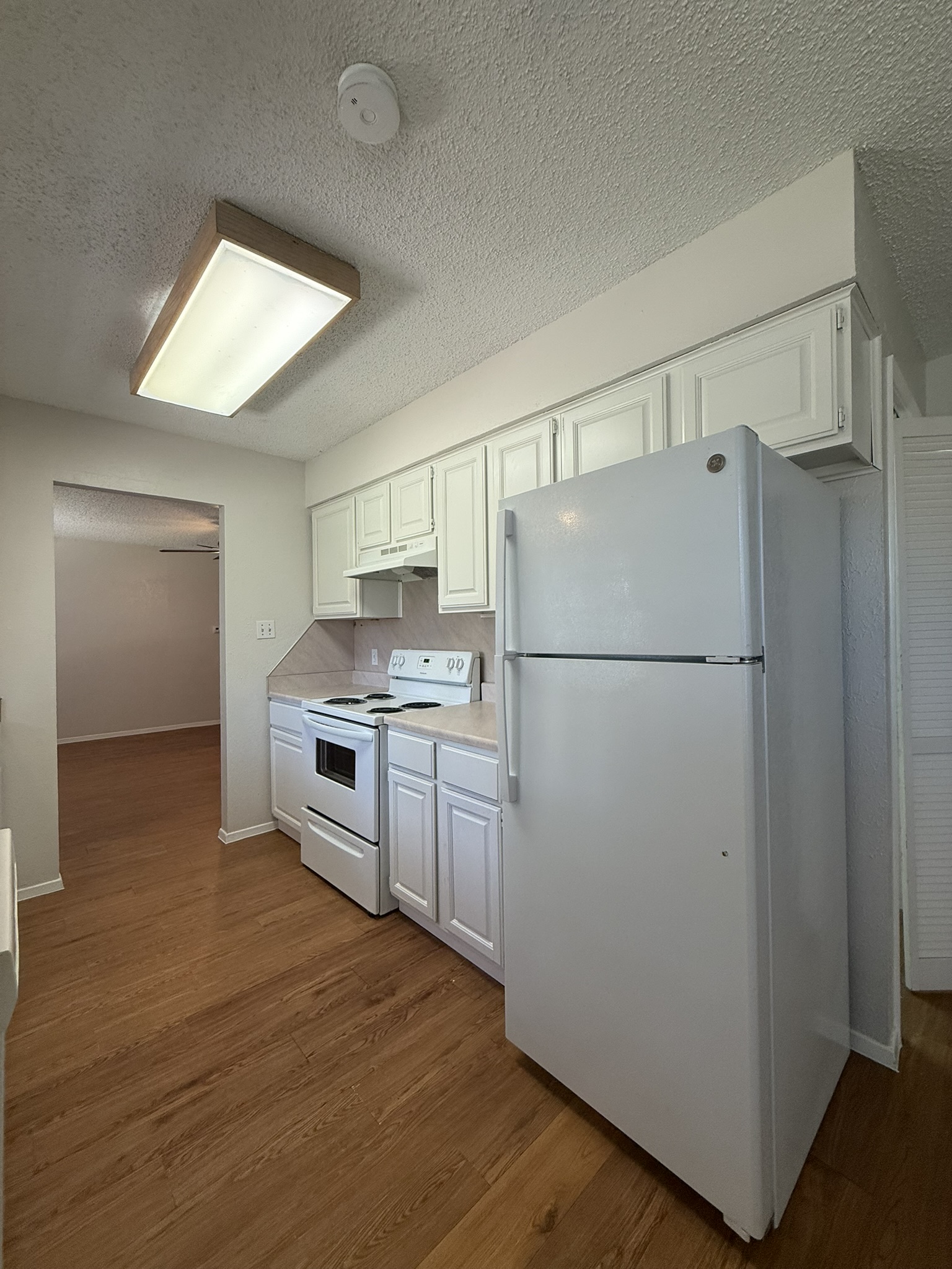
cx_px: 476
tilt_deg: +0.1
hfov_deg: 85.7
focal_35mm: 14
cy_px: 634
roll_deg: +0.6
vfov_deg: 102.1
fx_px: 513
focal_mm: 2.22
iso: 100
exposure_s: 1/120
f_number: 2.2
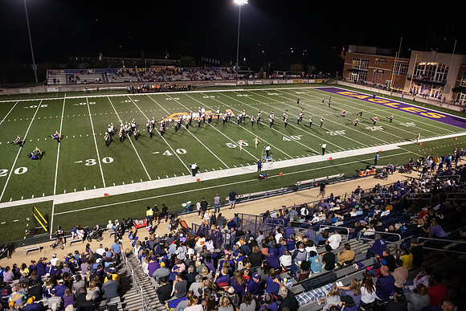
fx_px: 311
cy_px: 156
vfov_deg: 53.2
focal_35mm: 24
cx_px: 233
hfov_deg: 73.7
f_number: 3.5
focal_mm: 24
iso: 5000
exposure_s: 1/500
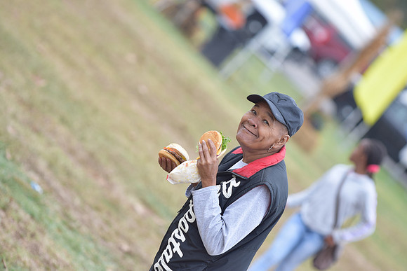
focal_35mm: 255
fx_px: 2883
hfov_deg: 8.1
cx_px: 204
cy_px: 136
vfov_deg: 5.4
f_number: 2.8
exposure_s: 1/640
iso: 200
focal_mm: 170
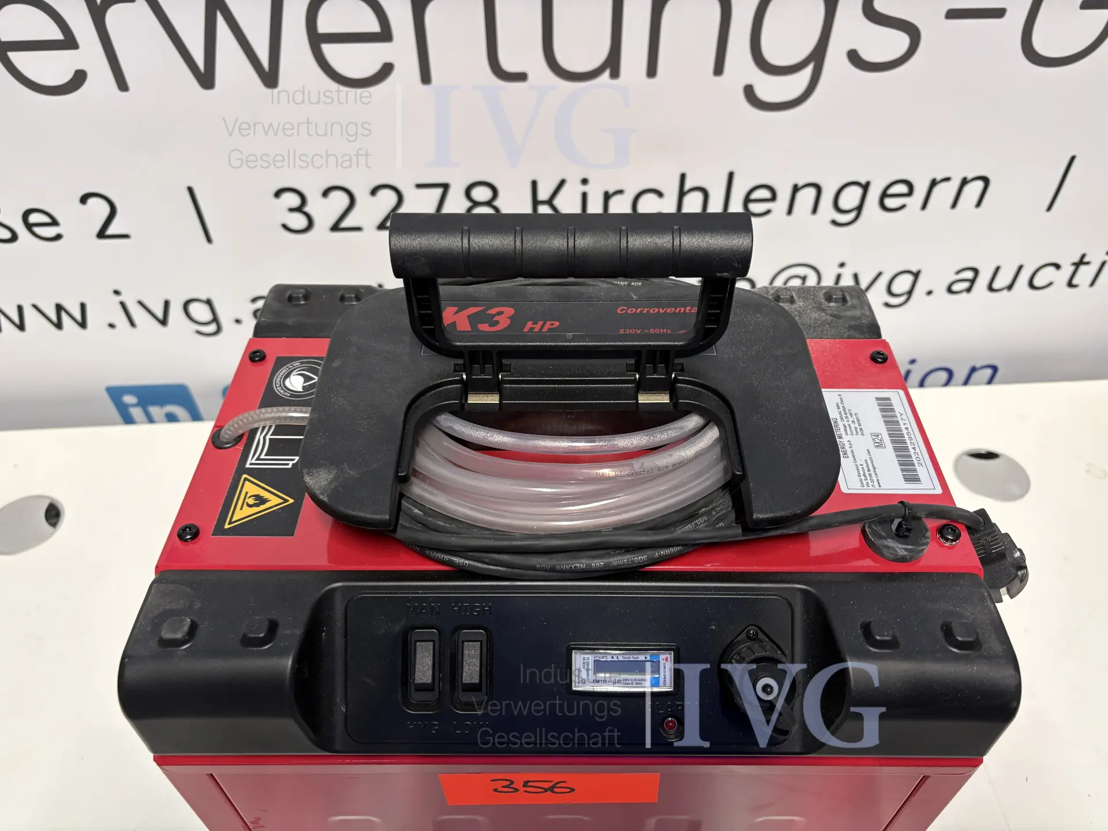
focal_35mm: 26
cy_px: 416
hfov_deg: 67.3
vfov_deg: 53.1
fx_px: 832
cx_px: 554
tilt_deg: -45.2
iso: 125
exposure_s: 1/50
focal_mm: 5.96
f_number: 1.6
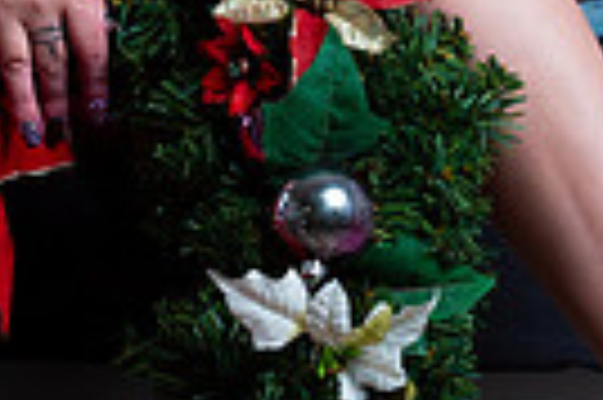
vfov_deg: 8.8
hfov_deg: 13.4
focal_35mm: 152
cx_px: 94
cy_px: -200
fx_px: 2543
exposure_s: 1/640
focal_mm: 35
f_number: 5
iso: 400
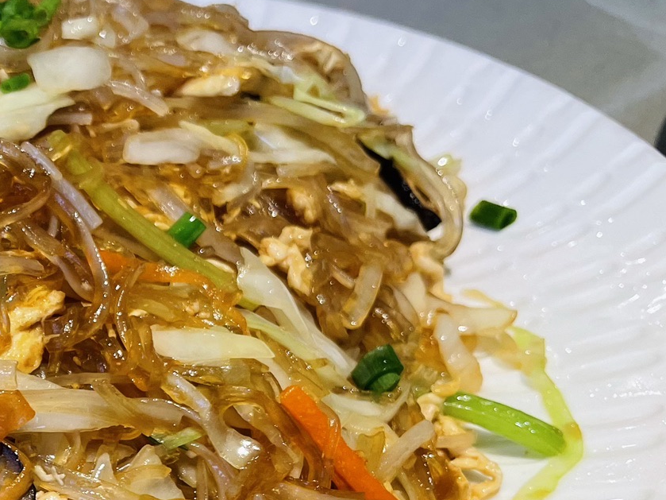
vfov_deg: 23.1
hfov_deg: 27.6
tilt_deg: -37.4
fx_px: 1193
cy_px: 446
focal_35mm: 62
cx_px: -121
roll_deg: +8.6
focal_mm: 4.2
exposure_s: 1/100
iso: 100
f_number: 1.6
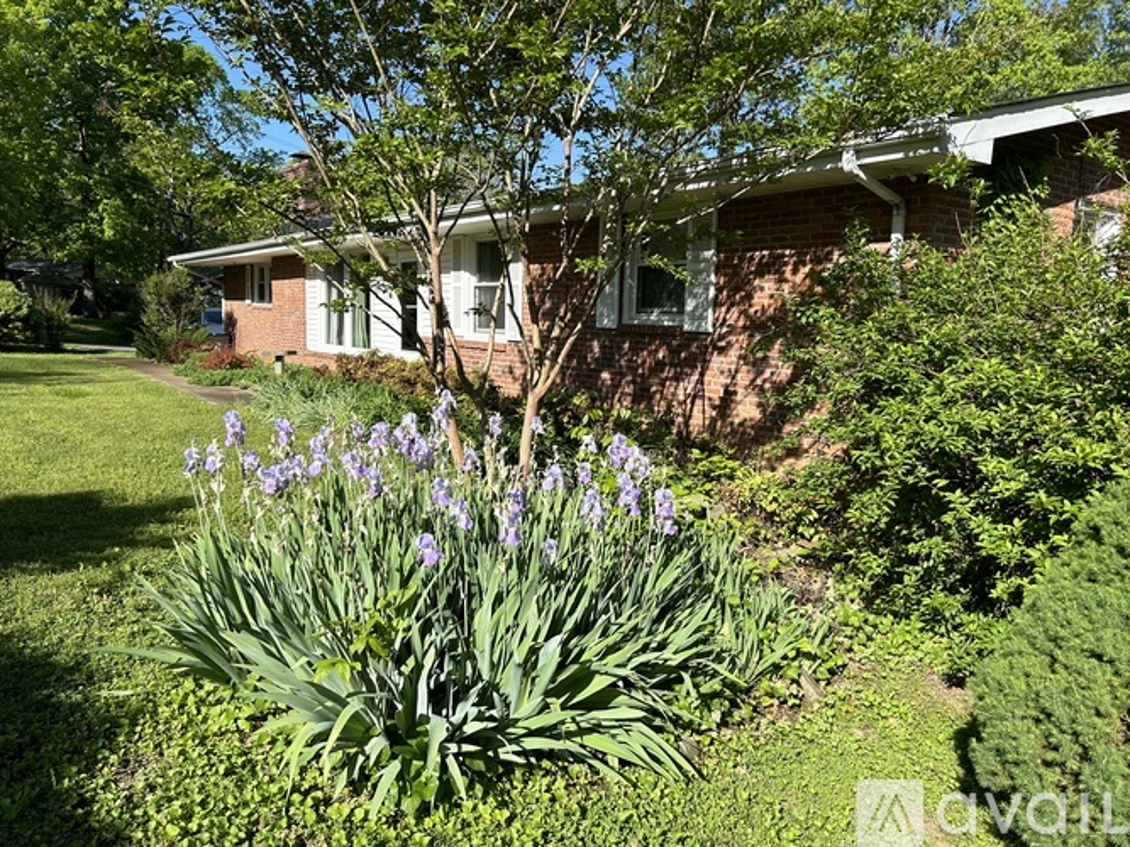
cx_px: 565
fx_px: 849
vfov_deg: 53.0
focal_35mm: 26
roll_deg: -1.4
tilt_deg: -7.1
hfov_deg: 67.3
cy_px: 424
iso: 50
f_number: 1.5
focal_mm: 5.7
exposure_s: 1/2404
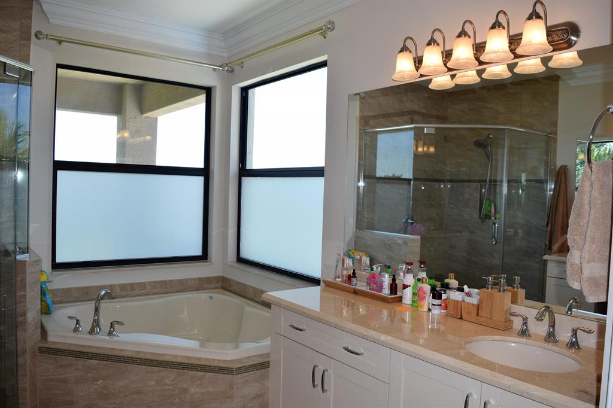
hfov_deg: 67.4
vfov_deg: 47.9
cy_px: 204
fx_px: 460
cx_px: 306
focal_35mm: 27
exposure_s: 1/125
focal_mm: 18
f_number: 5.6
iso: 160
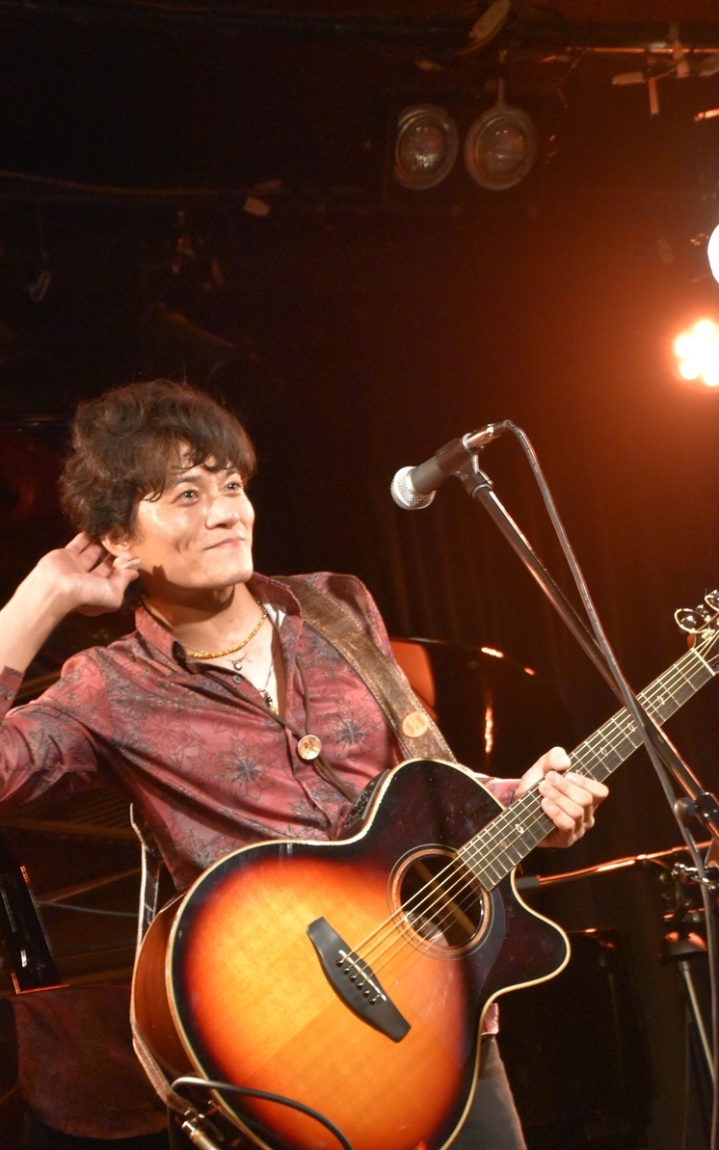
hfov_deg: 16.3
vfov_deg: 25.8
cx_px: 379
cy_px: 575
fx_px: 2507
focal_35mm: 80
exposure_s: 1/60
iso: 4500
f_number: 5
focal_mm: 52
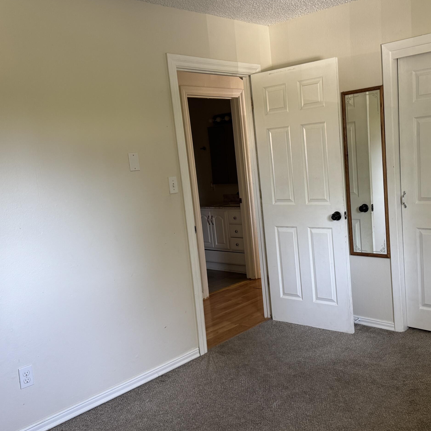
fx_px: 479
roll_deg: +4.8
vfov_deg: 48.4
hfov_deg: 47.8
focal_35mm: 34
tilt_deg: -8.6
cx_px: 279
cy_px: 220
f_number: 1.78
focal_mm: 6.76
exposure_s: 1/105
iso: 200
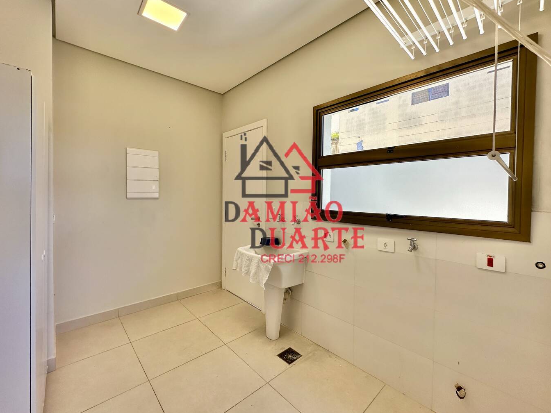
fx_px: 239
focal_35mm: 15
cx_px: 294
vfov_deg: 81.7
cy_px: 200
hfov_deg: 98.0
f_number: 2.2
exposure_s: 1/182
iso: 40
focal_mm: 2.22
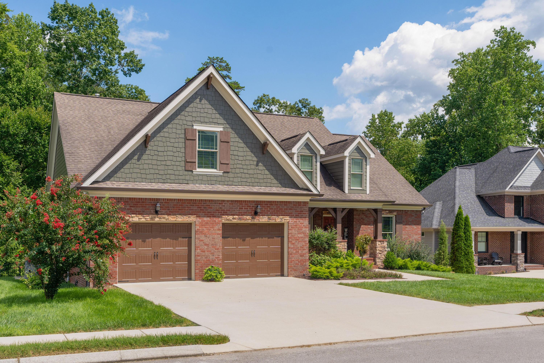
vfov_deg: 37.9
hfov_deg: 54.4
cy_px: 182
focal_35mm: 35
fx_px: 529
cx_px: 272
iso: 320
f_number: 7.1
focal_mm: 35
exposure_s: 1/640
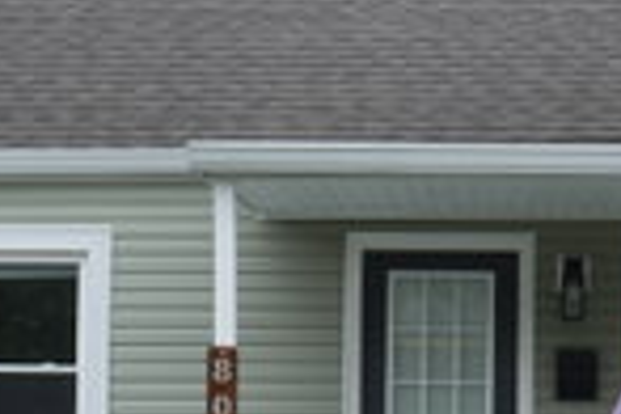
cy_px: 492
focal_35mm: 116
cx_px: 406
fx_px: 2001
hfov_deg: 17.6
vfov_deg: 11.6
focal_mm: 16
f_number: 7.1
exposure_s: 1/400
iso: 200
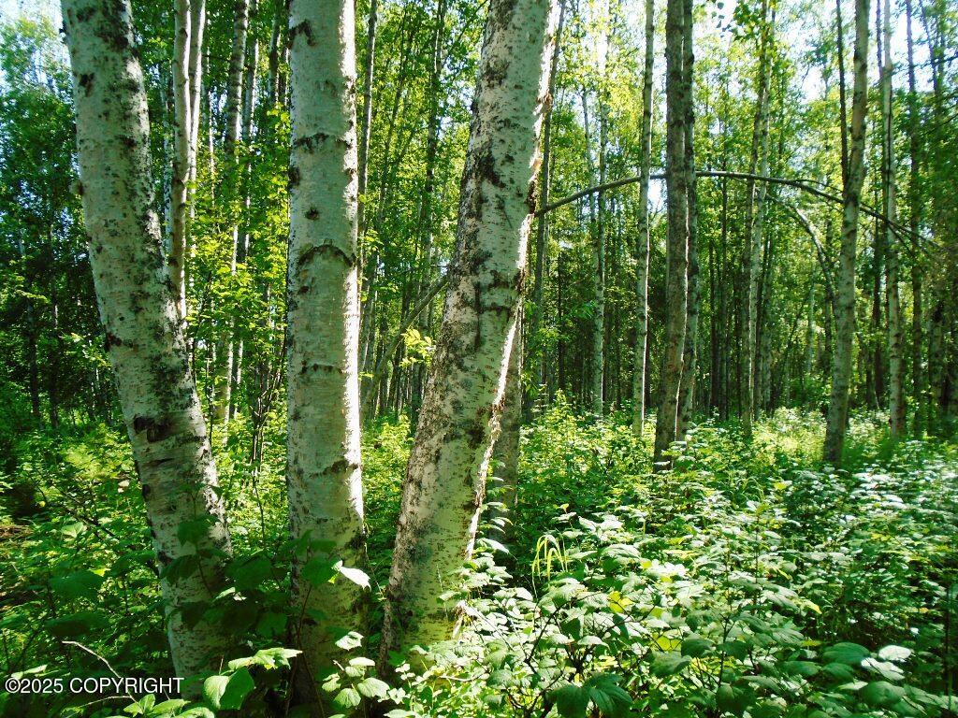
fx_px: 720
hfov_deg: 67.3
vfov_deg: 53.1
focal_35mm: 26
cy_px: 359
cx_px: 479
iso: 100
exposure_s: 1/160
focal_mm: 4.6
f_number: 3.2
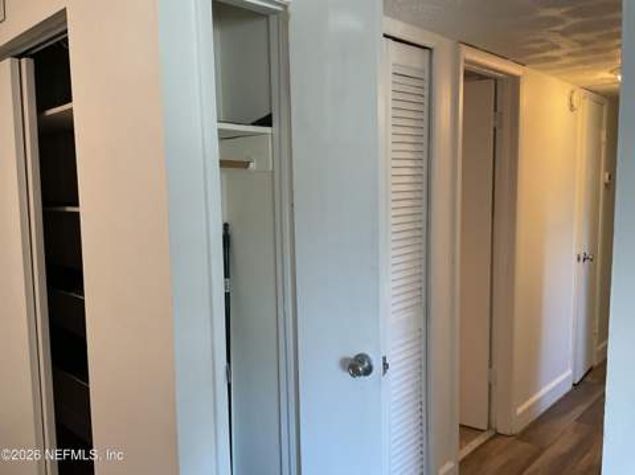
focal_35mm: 29
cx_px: 318
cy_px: 238
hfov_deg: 61.7
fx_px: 531
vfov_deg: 48.2
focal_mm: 3
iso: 80
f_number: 1.8
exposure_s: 1/60
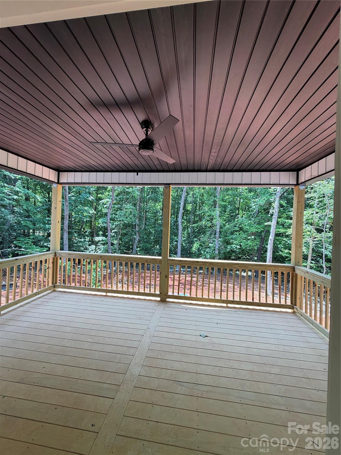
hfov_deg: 85.7
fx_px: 184
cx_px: 170
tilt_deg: +1.7
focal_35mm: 14
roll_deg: -2.3
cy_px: 228
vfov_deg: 102.1
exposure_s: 1/121
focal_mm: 2.22
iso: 50
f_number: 2.2
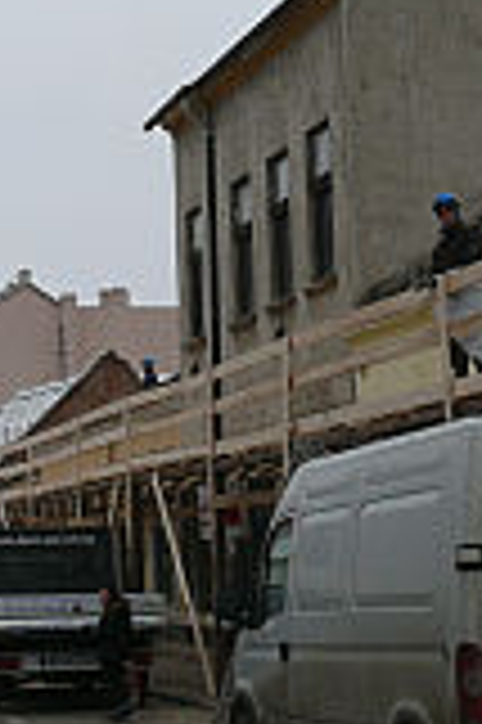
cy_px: 198
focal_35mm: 102
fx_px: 2053
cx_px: 509
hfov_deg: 13.2
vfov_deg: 19.9
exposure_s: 1/250
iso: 100
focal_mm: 7.4
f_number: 4.5
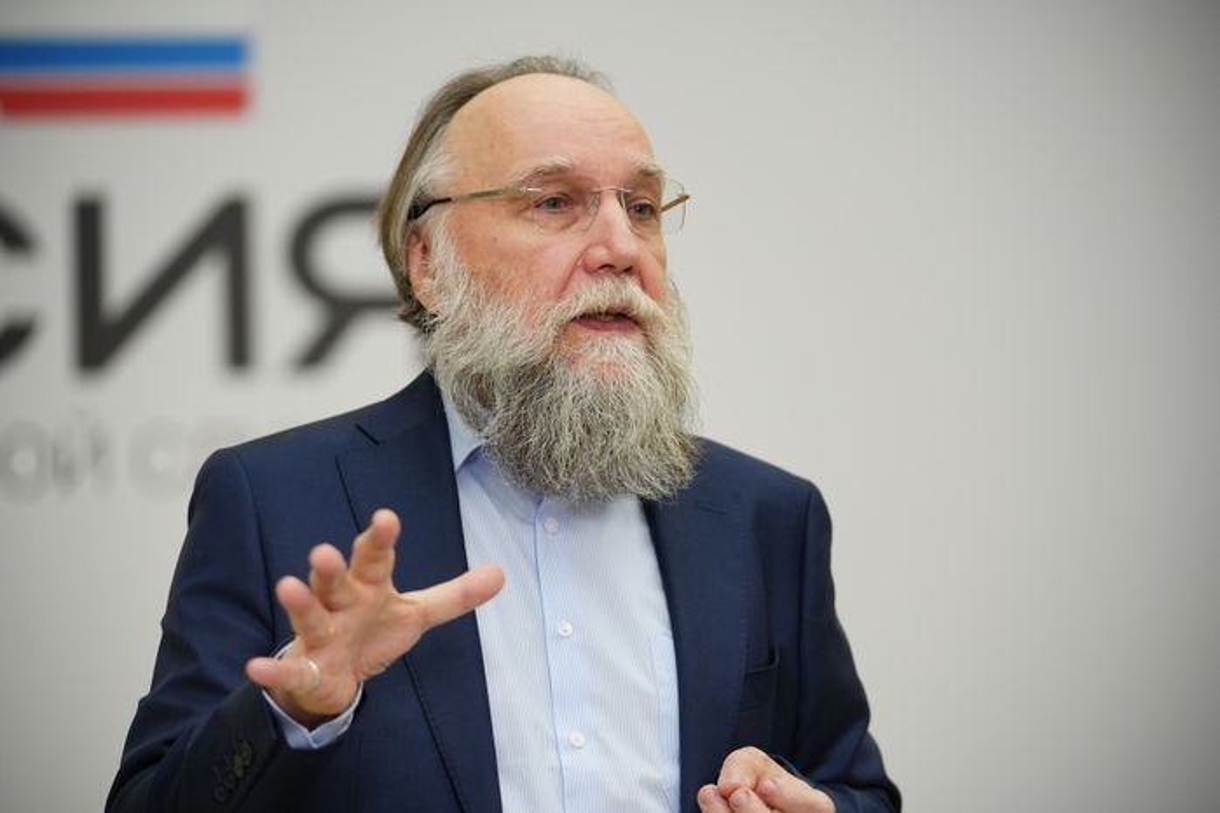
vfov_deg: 11.8
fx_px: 3931
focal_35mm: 116
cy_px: 406
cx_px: 610
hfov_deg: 17.6
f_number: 2.8
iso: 2000
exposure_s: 1/1000
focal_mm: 116
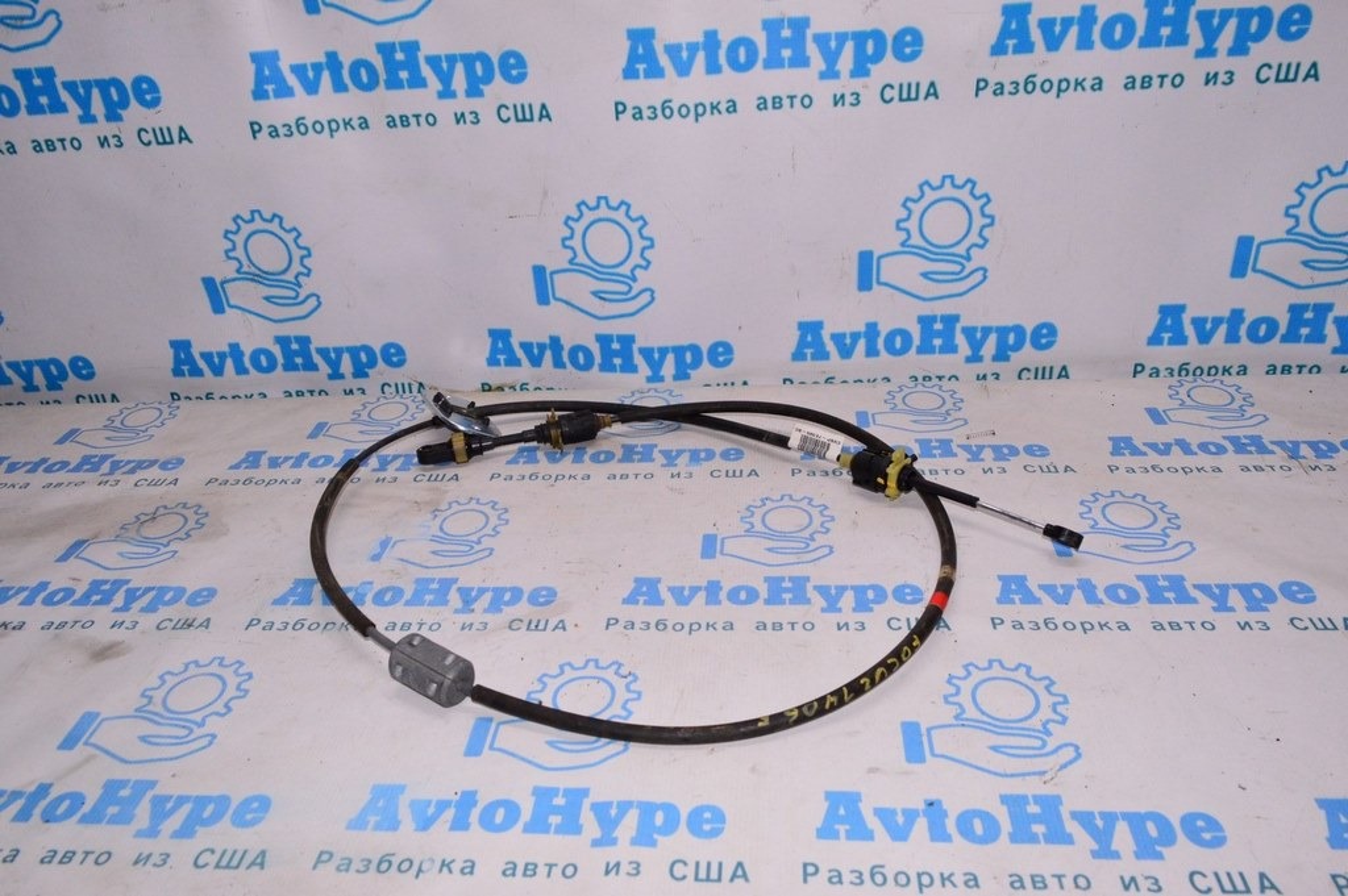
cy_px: 448
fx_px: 1010
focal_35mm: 27
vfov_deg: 47.9
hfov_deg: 67.4
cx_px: 674
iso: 1600
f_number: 8
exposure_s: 1/200
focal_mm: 18
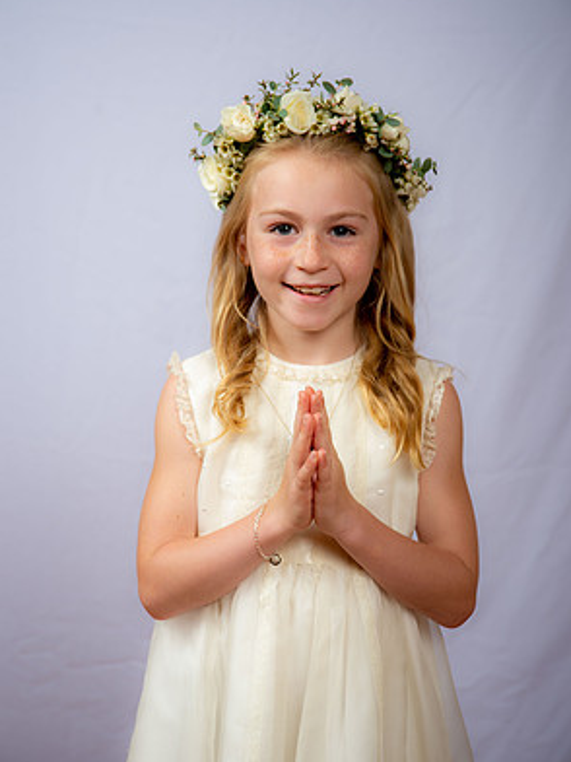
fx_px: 1891
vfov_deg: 22.8
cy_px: 377
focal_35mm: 86
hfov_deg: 17.2
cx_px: 288
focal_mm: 78
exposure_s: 1/160
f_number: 6.3
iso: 250
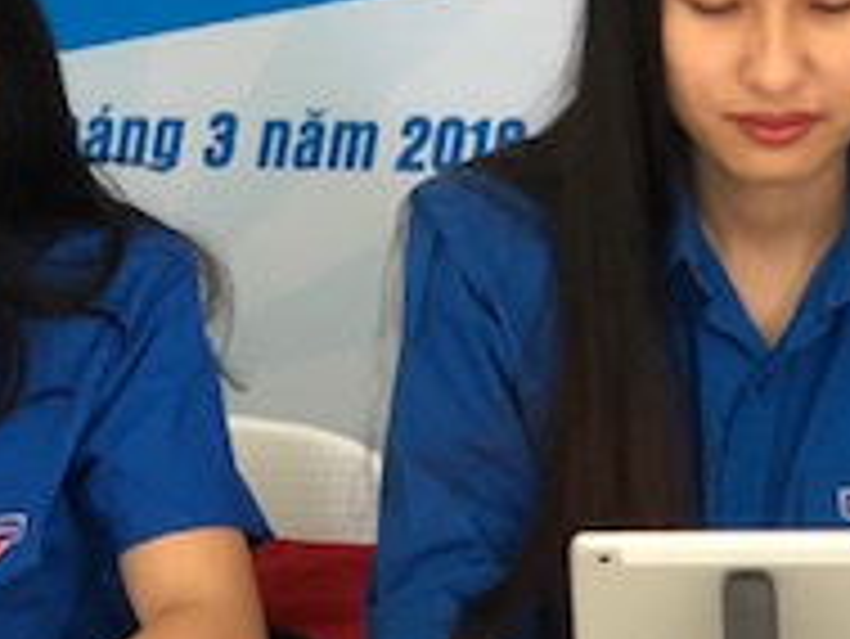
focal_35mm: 176
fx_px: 4324
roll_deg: -0.7
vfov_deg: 8.4
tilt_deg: -3.0
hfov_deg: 11.1
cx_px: -54
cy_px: -97
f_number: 2.4
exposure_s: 1/50
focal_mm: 6
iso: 100
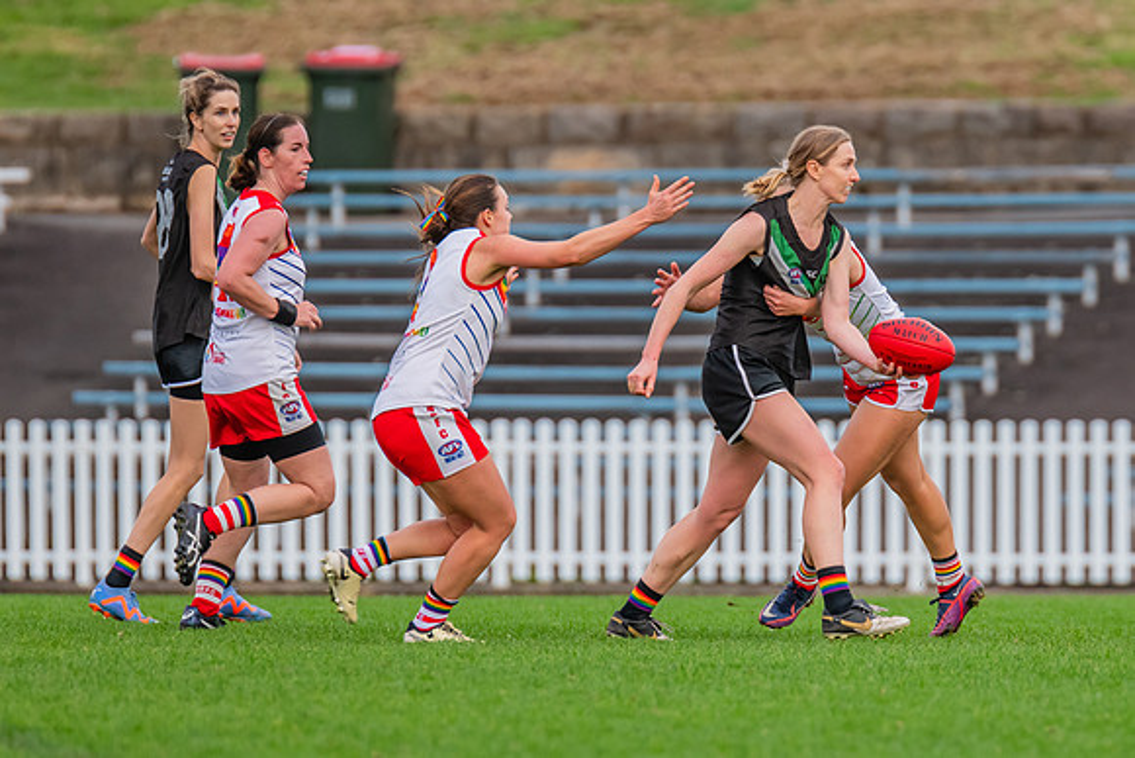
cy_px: 279
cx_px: 807
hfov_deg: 2.9
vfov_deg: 1.9
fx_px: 22395
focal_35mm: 710
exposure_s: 1/1000
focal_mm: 420
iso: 800
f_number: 5
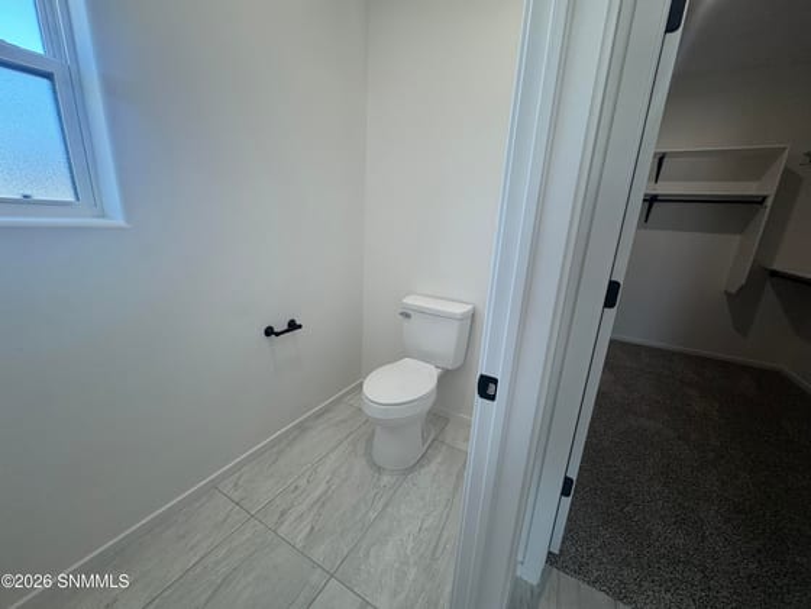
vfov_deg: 85.7
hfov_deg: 102.1
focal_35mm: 14
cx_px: 406
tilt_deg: -15.3
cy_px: 304
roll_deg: -3.9
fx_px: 328
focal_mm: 2.22
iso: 100
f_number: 2.2
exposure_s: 1/120
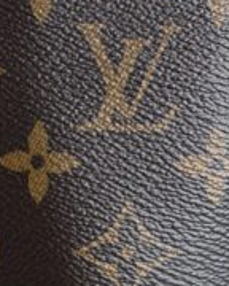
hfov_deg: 7.4
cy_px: 281
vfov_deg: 9.2
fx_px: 1762
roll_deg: -1.3
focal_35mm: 208
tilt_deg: -15.9
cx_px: 116
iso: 80
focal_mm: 6.76
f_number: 1.78
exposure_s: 1/60
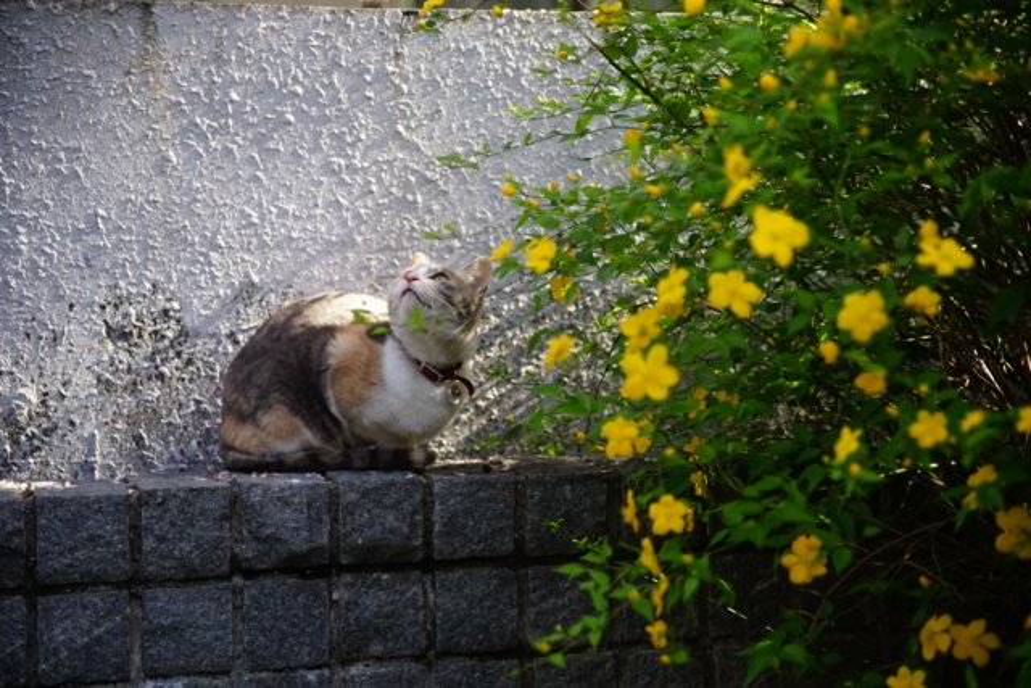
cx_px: 516
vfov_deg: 16.1
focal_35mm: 85
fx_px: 2435
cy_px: 344
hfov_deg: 23.9
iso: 2000
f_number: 4.5
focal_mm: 85
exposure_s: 1/800
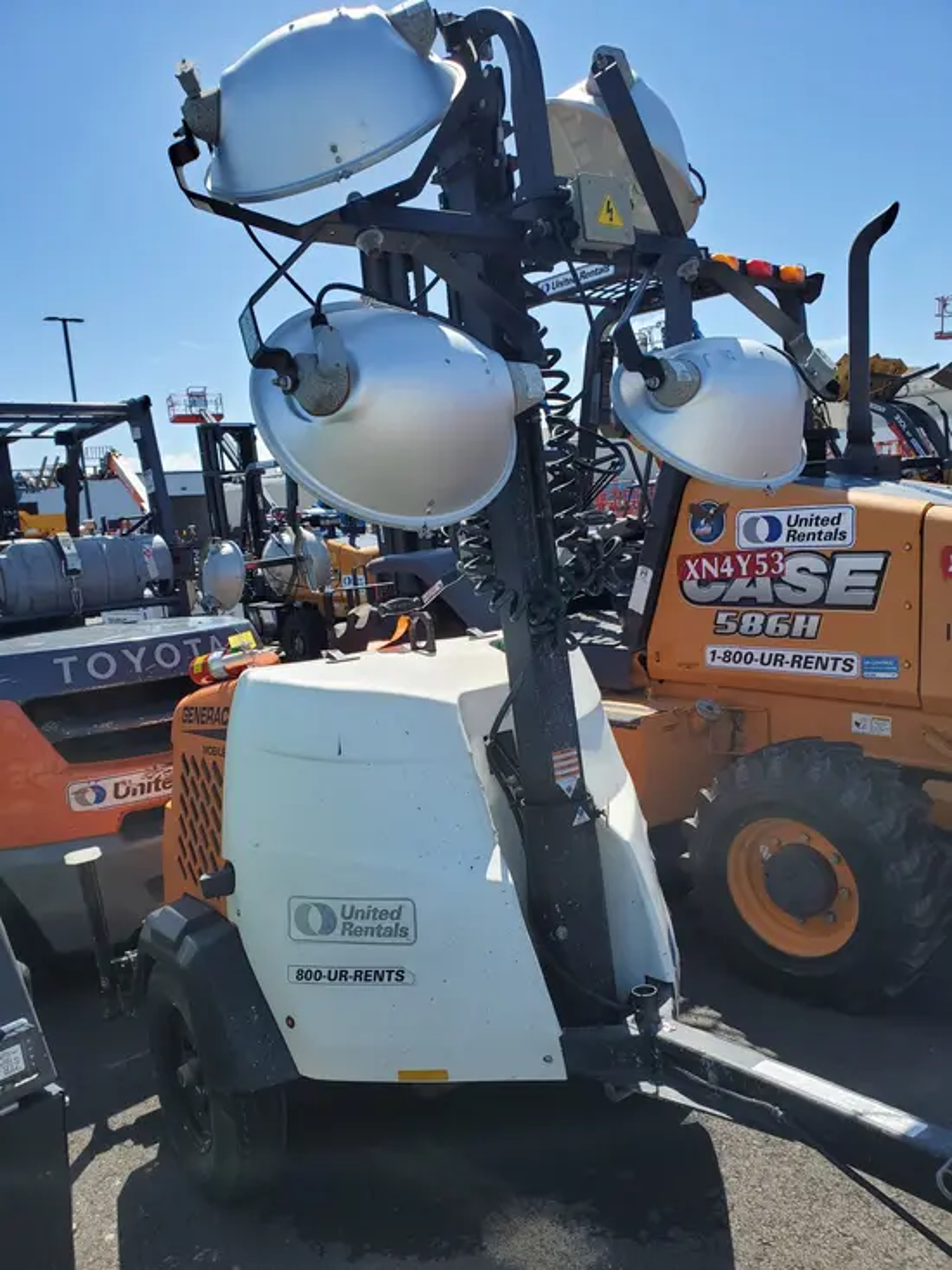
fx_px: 953
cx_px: 476
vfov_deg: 67.3
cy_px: 635
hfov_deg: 53.1
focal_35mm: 26
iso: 50
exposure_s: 1/1335
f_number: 2.4
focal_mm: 4.3
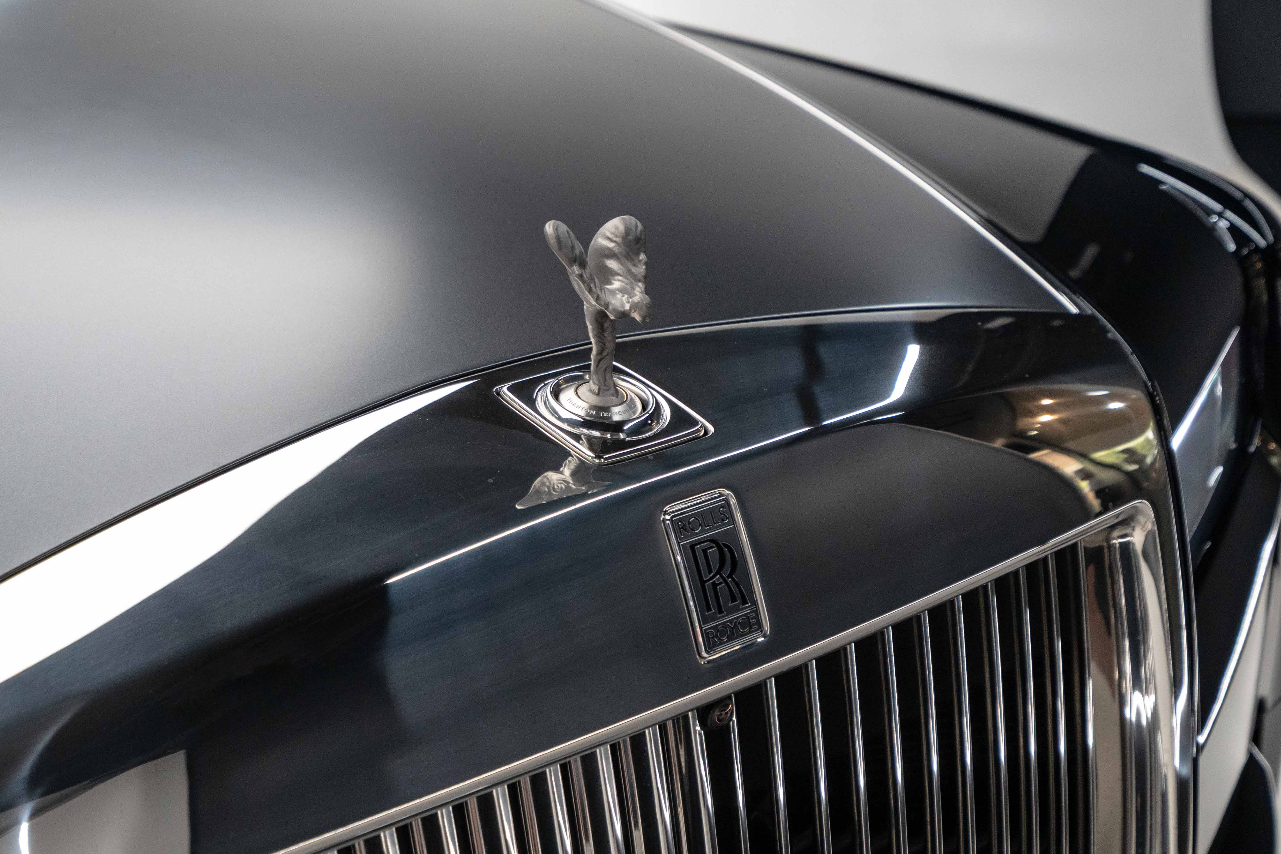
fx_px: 1921
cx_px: 617
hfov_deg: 36.9
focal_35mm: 54
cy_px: 436
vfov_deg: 25.1
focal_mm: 35
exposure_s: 1/60
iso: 2000
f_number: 4
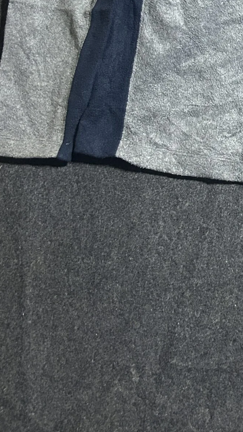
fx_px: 699
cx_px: 310
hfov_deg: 18.4
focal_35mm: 61
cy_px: 42
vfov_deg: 32.6
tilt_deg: -55.6
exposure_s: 1/50
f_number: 1.5
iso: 500
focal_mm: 5.7
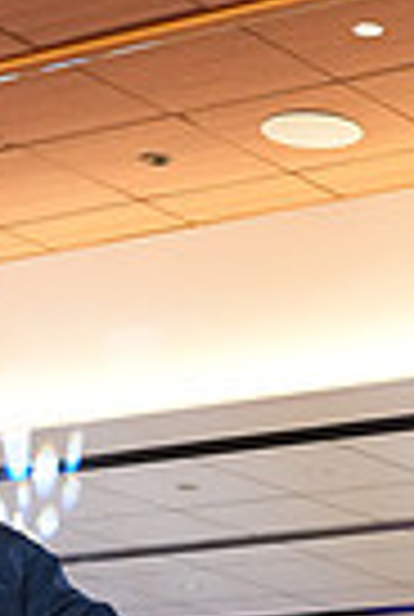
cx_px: 407
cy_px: 1066
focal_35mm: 169
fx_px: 2900
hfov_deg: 8.1
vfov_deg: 11.4
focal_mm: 40
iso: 5000
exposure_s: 1/200
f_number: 4.5
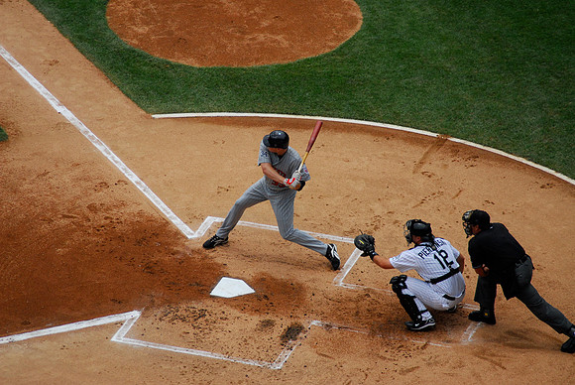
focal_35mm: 330
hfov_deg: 6.2
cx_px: 288
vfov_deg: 4.2
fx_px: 5276
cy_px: 192
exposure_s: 1/4000
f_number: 5
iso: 500
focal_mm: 220
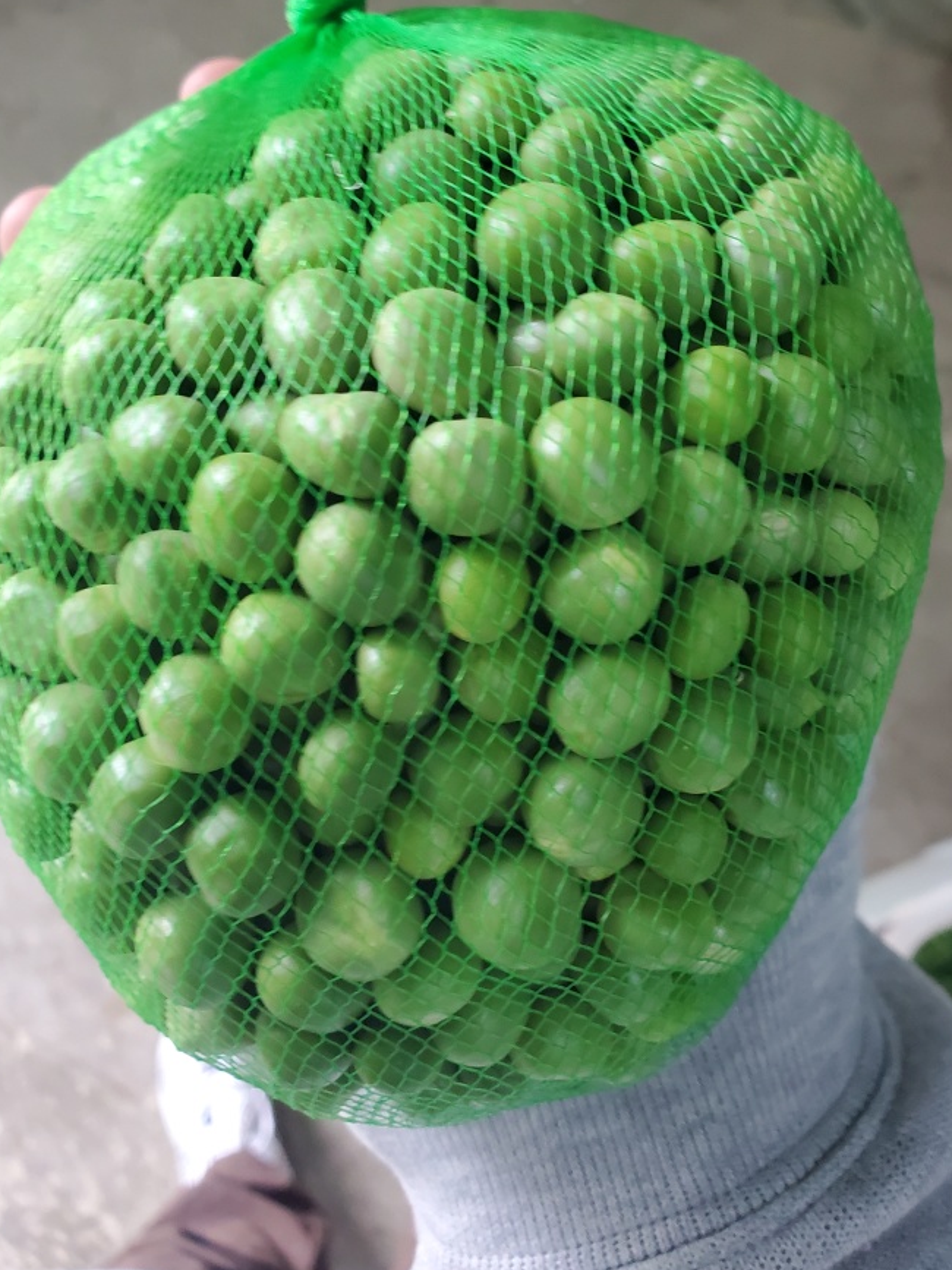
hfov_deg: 44.1
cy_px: 509
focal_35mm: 32
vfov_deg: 56.4
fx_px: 1174
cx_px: 498
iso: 250
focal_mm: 4.3
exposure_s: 1/50
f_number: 2.4
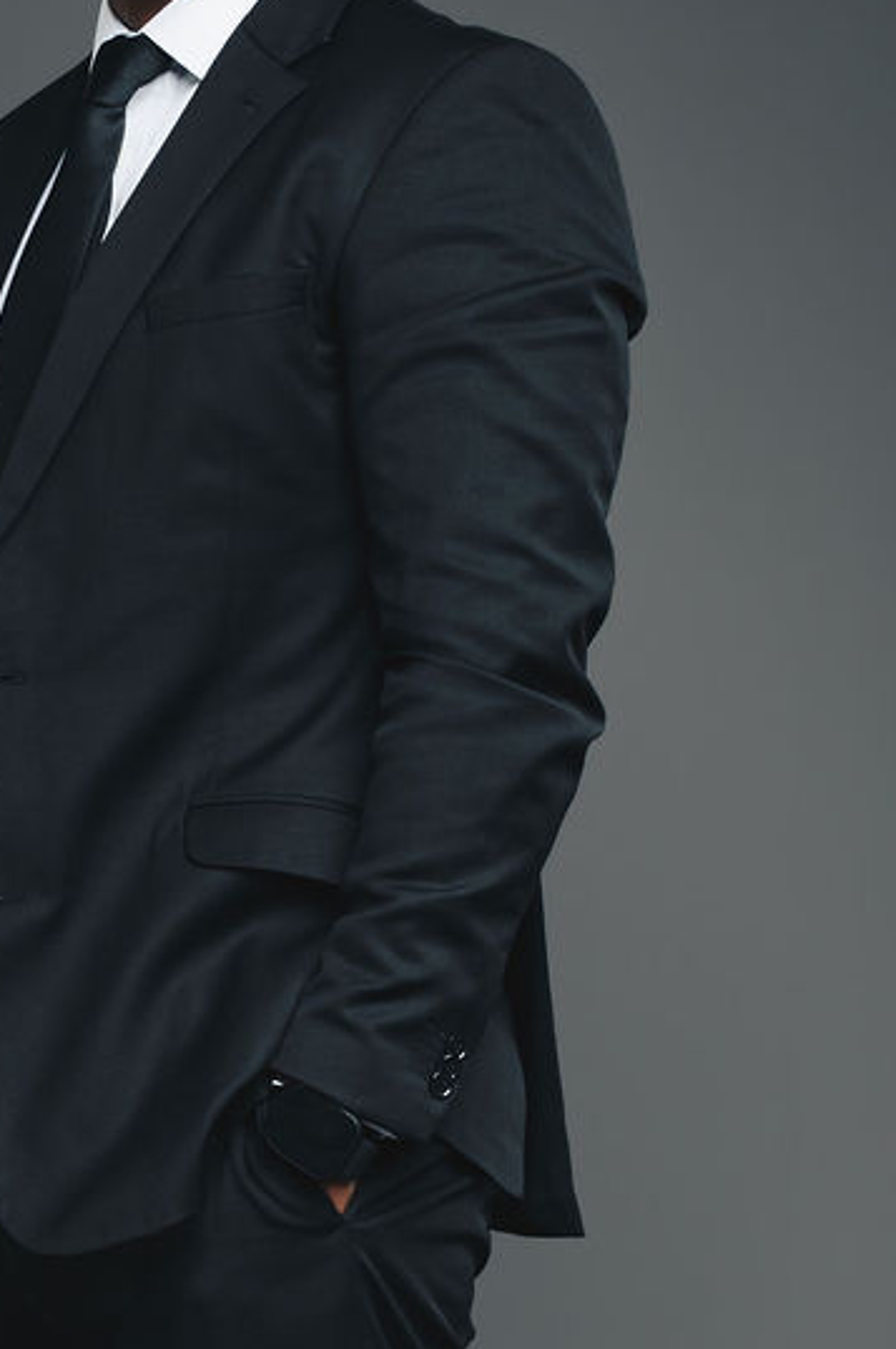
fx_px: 8042
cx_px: 163
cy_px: 1157
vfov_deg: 9.5
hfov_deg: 6.4
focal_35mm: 215
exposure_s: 1/100
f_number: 8
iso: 125
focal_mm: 50
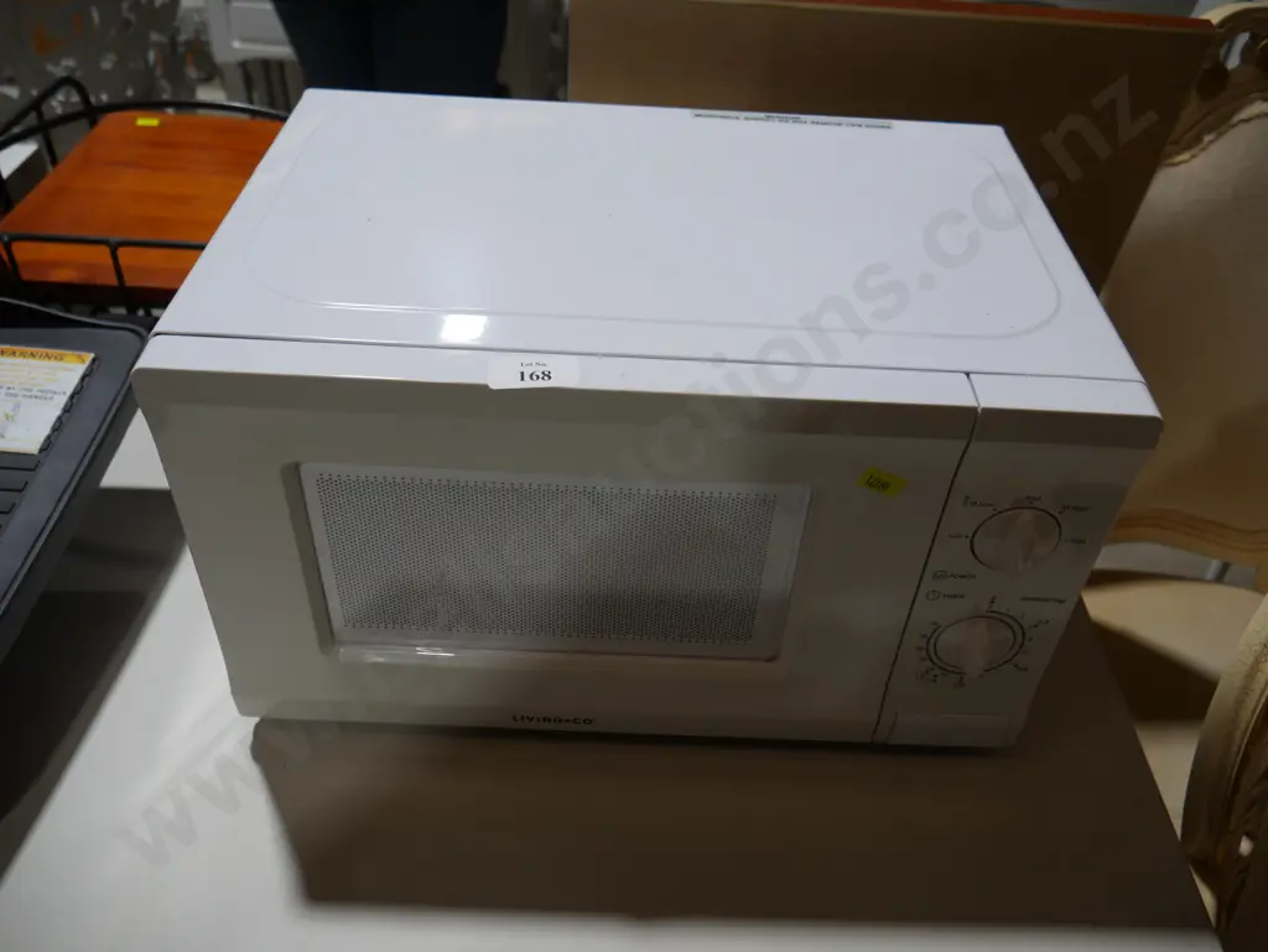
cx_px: 634
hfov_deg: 63.4
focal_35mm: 28
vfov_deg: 49.8
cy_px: 476
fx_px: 1026
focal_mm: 14
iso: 200
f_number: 4
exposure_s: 1/125
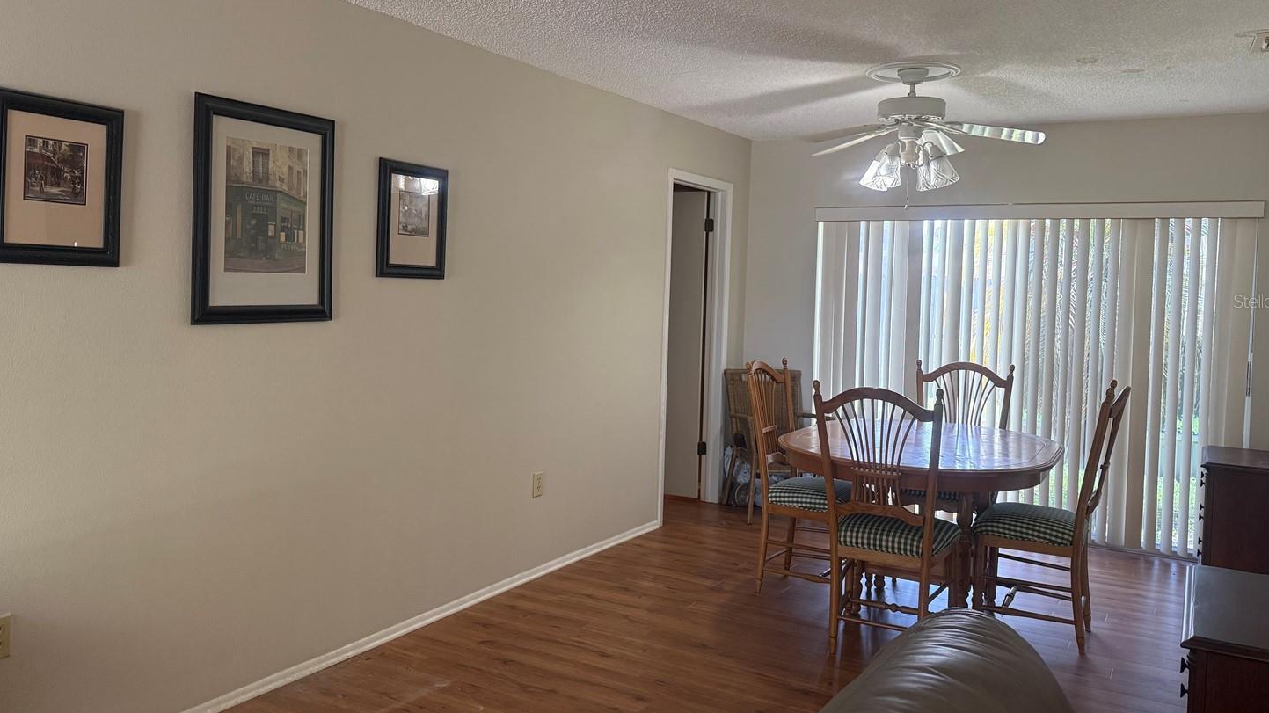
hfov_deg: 66.1
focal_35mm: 29
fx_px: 976
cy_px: 301
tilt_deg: -1.7
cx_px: 613
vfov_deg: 40.0
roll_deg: -2.0
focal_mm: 6.76
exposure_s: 1/120
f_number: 1.78
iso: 320
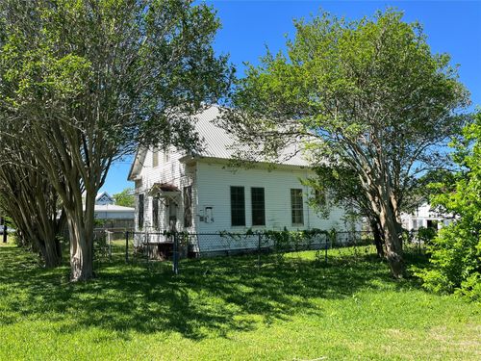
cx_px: 240
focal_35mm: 26
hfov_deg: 67.3
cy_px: 180
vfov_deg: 53.1
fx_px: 361
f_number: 1.6
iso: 50
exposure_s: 1/1477
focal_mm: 5.1
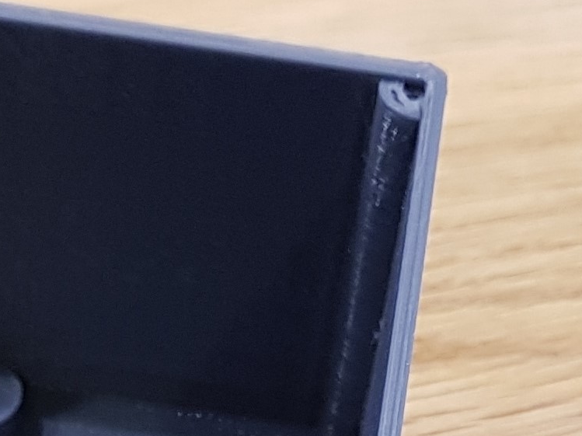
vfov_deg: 9.9
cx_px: 143
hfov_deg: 15.0
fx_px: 2201
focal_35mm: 131
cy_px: 1043
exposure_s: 1/50
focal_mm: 4.2
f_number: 1.7
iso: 100
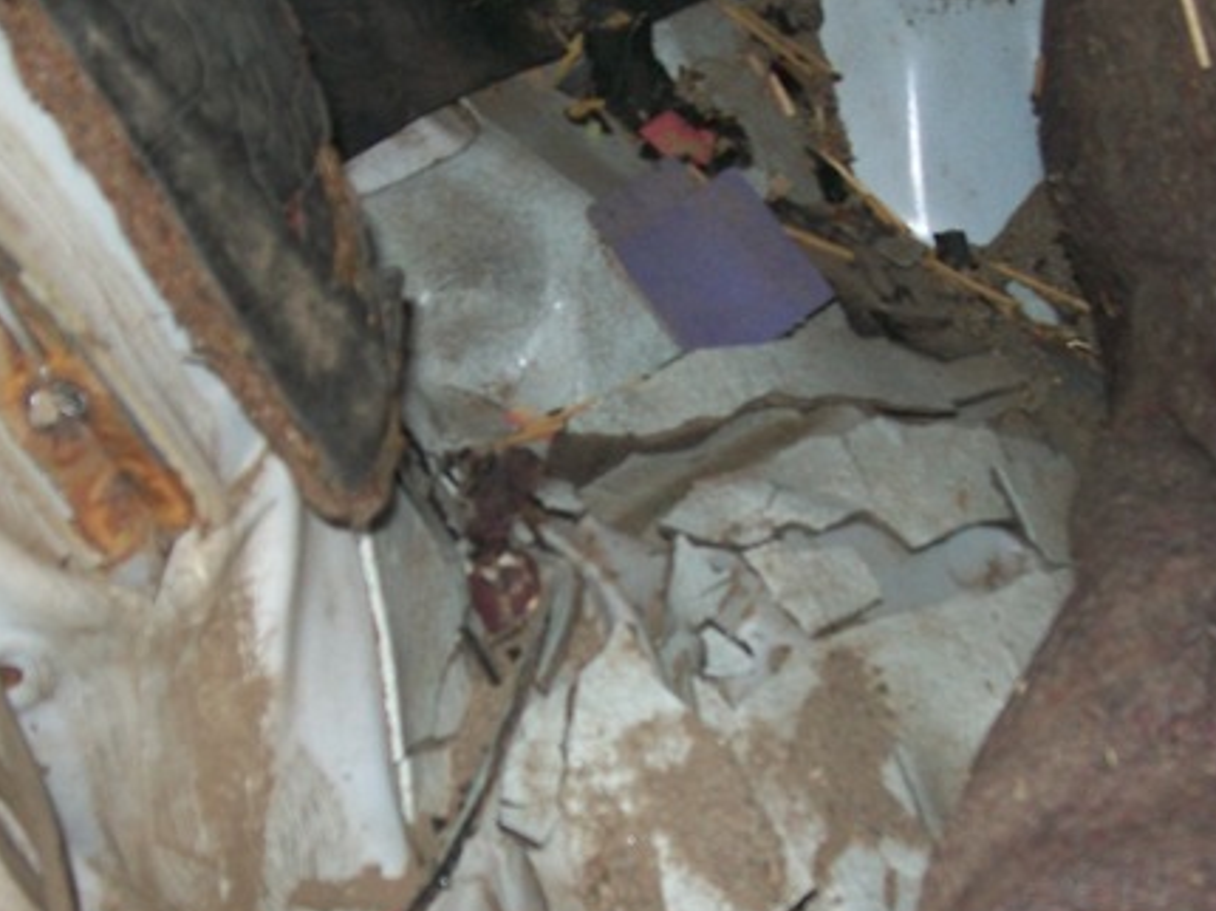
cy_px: 620
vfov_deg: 21.8
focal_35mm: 67
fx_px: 2352
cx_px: 537
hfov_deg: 29.0
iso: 80
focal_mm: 6
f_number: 2.7
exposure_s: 1/30
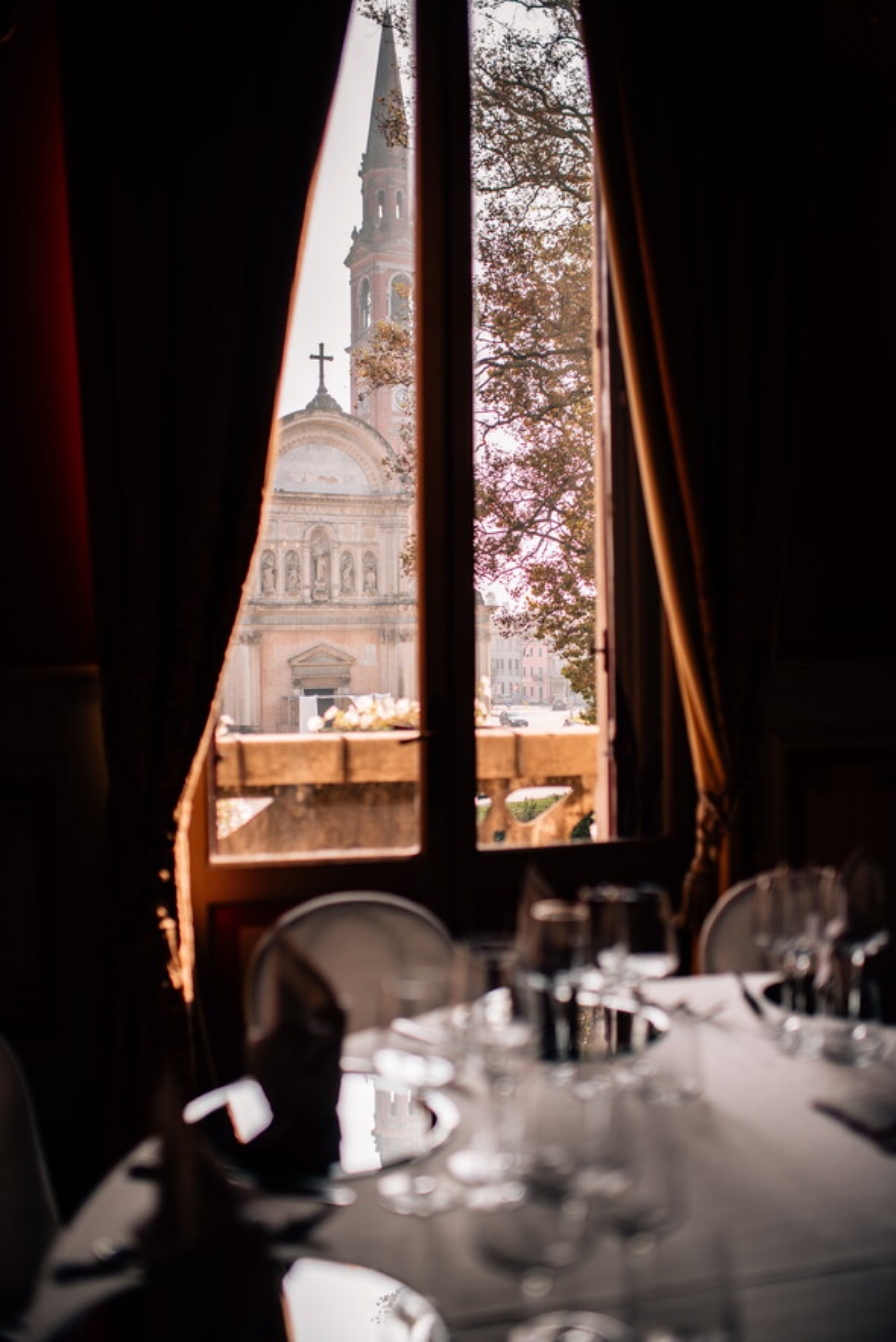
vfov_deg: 54.4
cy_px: 671
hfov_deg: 37.9
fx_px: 1306
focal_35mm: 35
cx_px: 448
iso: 200
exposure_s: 1/2500
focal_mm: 35
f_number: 2
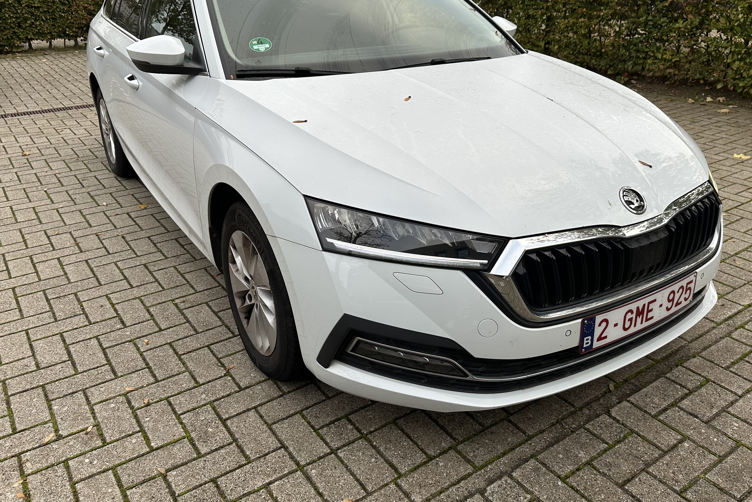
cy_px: 220
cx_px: 398
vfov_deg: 44.9
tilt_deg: -22.4
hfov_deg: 63.6
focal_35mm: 29
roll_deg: -1.6
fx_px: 606
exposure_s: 1/570
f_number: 1.78
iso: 80
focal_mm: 6.86
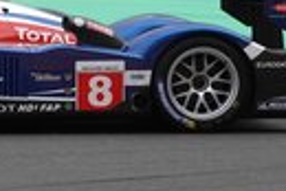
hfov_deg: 5.6
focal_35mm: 369
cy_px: 92
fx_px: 2935
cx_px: -40
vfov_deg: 3.7
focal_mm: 39.42
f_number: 4
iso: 200
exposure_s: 1/800
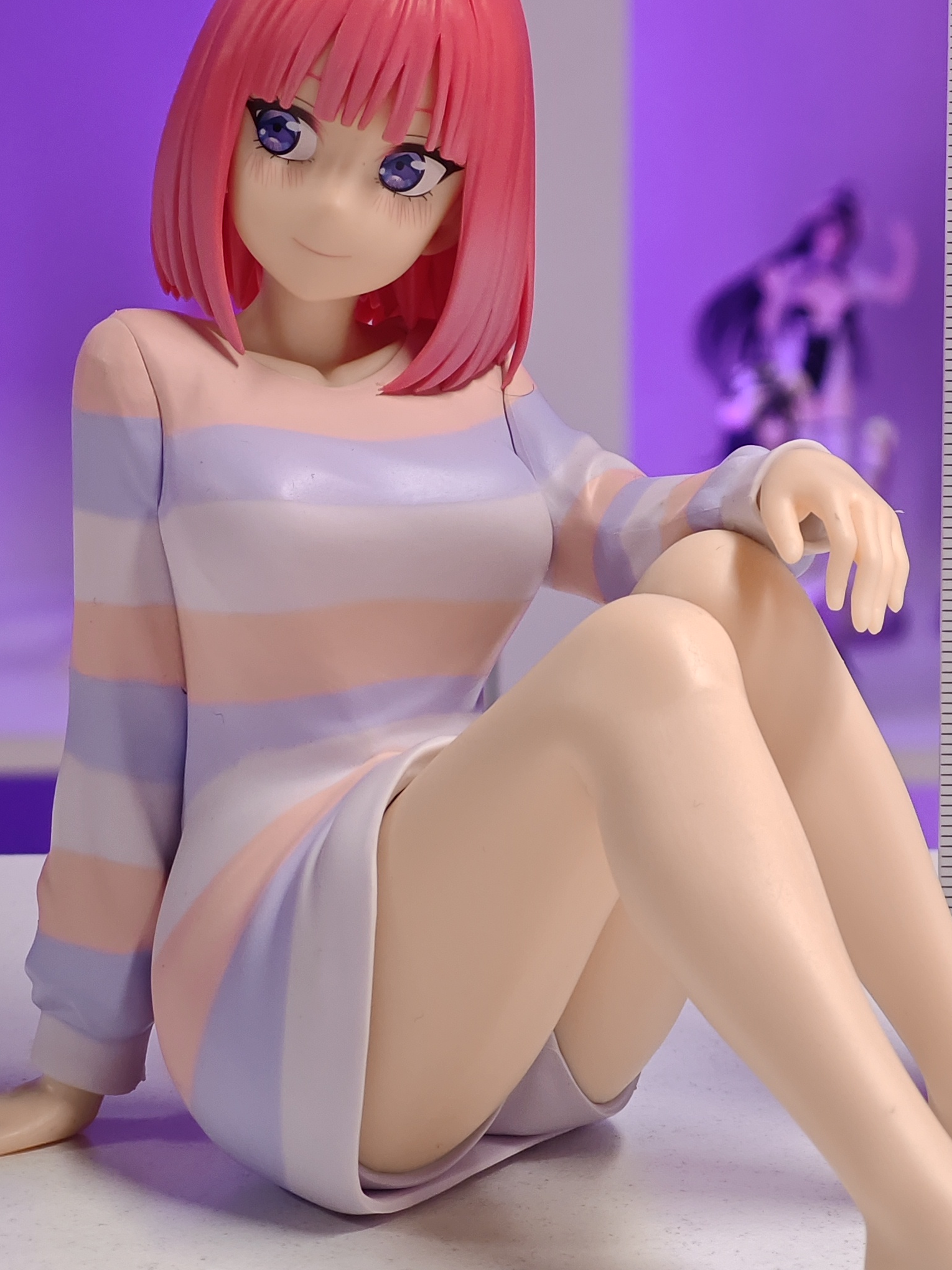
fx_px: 4694
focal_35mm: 128
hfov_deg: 11.6
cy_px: 661
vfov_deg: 15.4
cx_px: 561
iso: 640
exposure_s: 1/33.3
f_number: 2.4
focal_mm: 7.48
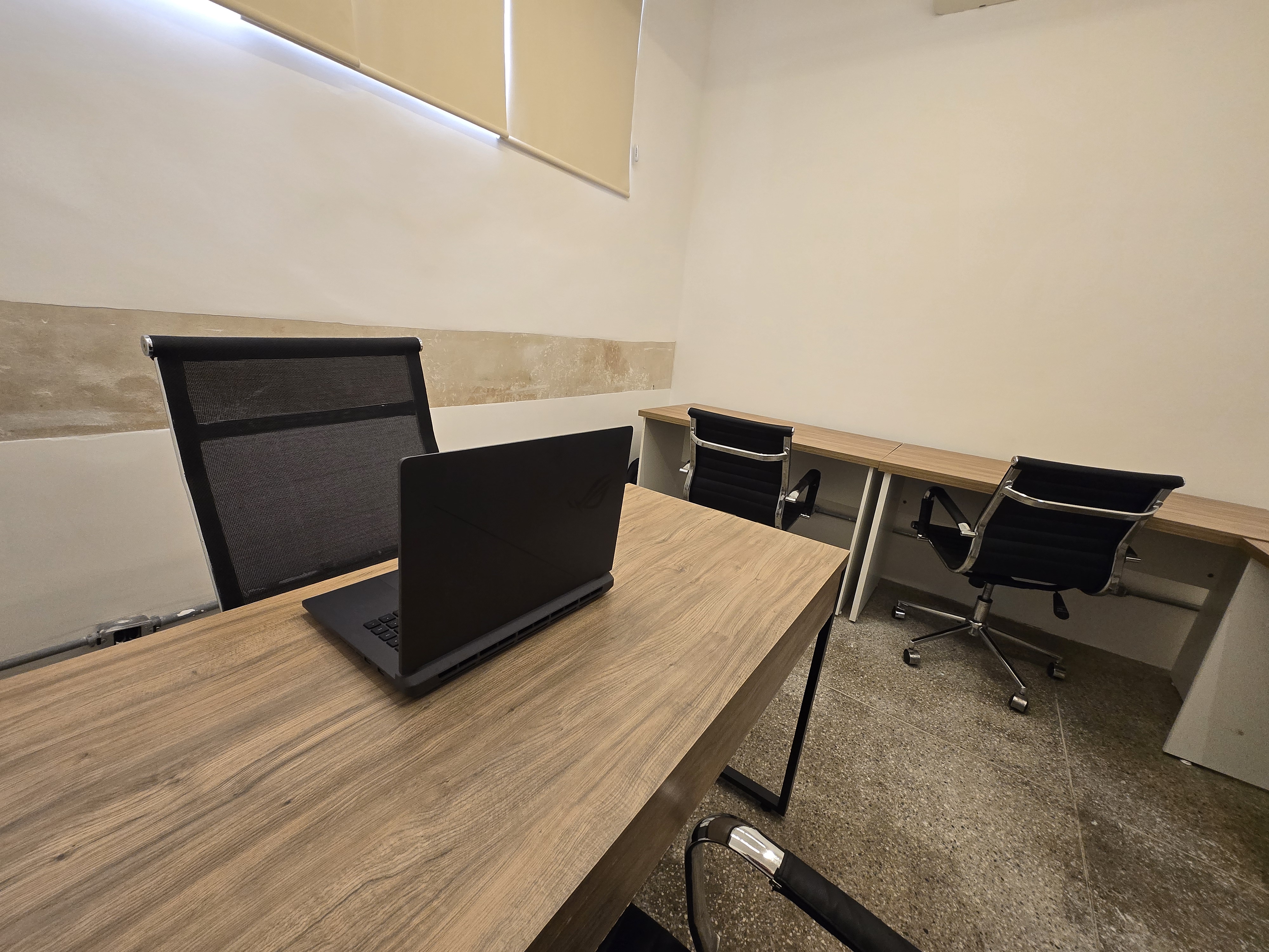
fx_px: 477
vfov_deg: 89.9
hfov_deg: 106.2
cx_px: 634
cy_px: 476
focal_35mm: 13
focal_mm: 1.7
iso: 200
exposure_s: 1/60
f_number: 2.2
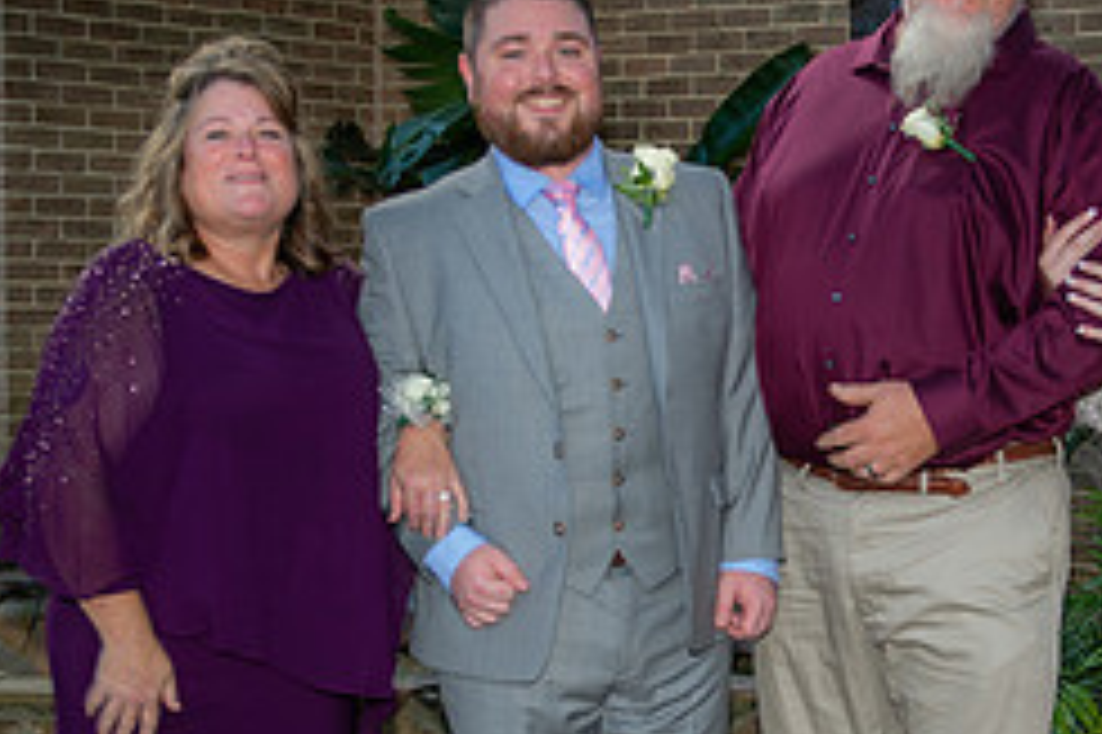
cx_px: 792
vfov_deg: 15.1
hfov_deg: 22.5
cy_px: 491
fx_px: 2753
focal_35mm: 90
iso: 64
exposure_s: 1/60
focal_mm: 38
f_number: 3.5
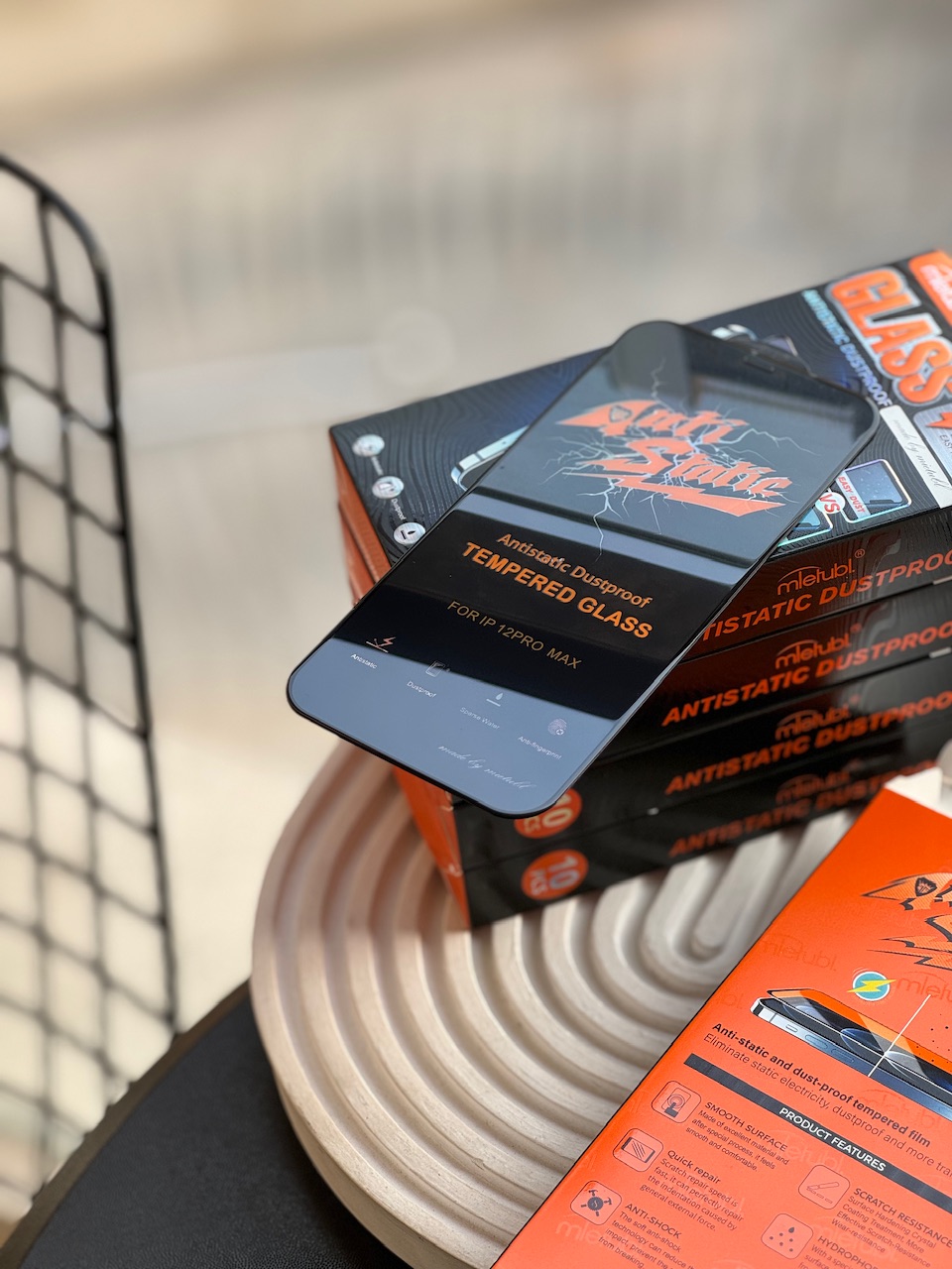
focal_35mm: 77
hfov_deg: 19.1
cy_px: 634
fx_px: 2824
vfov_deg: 25.3
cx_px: 476
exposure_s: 1/99
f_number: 2.8
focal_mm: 9
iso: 50
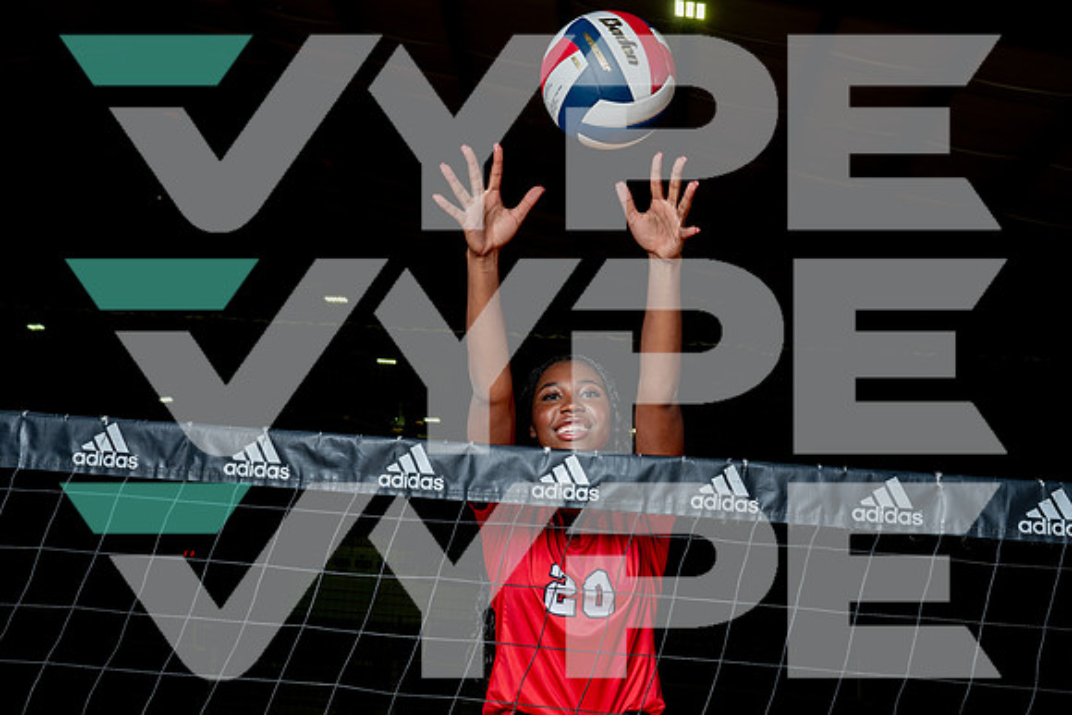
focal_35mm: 43
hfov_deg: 45.8
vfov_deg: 31.5
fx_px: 1268
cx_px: 536
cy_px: 358
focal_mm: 38
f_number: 8
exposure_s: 1/250
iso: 250
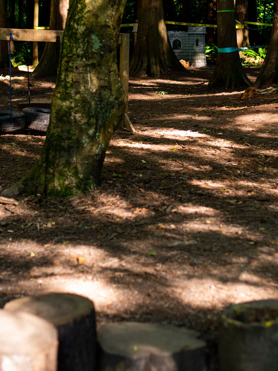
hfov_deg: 17.8
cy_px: 104
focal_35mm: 83
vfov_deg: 23.4
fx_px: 889
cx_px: 155
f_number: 2.4
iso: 560
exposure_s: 1/180
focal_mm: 50
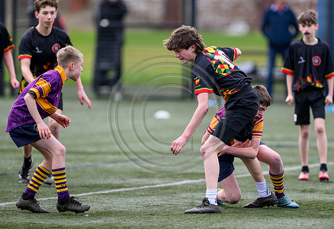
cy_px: 114
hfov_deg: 4.3
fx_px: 4444
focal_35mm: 475
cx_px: 200
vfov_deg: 2.9
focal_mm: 400
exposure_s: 1/1600
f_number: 3.5
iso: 500
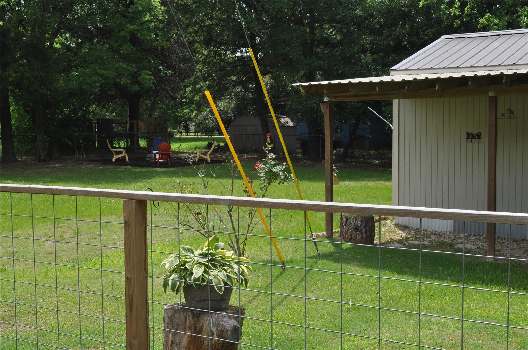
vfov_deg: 28.0
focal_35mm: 48
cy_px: 175
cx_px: 264
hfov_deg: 41.2
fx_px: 703
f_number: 10
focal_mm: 32
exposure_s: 1/200
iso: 200
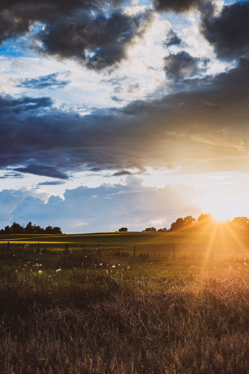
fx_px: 518
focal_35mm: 50
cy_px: 187
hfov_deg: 27.0
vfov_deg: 39.6
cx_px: 124
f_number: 5
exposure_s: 1/250
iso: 100
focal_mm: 50
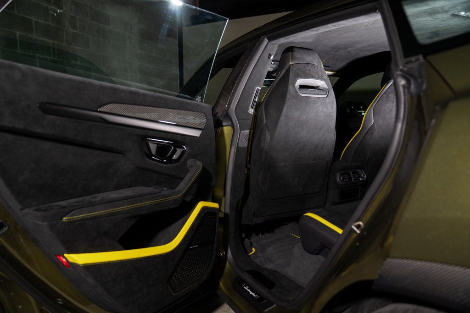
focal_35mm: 24
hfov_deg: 72.9
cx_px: 235
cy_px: 156
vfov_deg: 52.5
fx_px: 318
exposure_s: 1/125
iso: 160
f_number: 2.8
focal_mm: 24
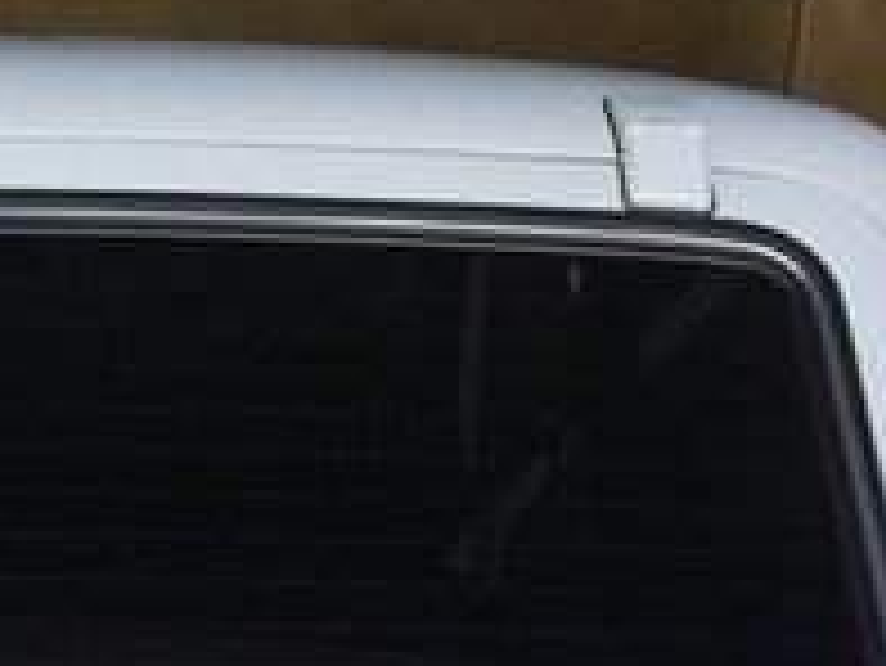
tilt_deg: -15.9
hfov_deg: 19.6
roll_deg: -2.5
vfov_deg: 14.4
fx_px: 2484
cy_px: 938
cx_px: 0
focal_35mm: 97
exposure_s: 1/156
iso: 32
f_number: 2.2
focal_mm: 4.15
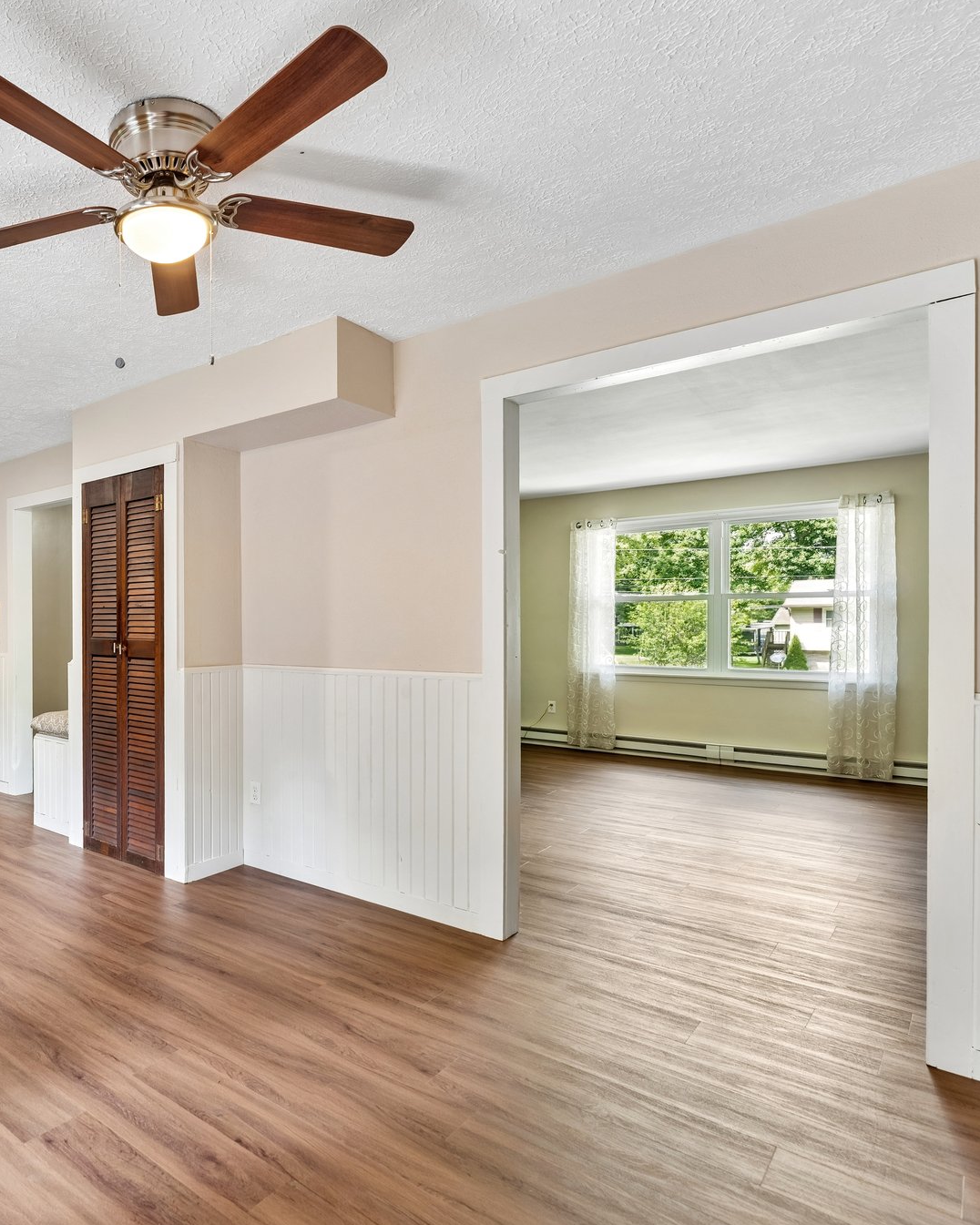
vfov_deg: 80.4
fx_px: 725
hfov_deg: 62.0
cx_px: 188
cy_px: 617
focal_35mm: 20
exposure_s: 1/8
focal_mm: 14
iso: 200
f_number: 5.6
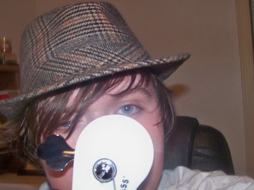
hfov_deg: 38.9
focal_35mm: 49
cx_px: 120
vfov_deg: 29.5
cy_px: 124
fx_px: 359
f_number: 2.8
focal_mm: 5.85
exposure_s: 1/30
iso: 200
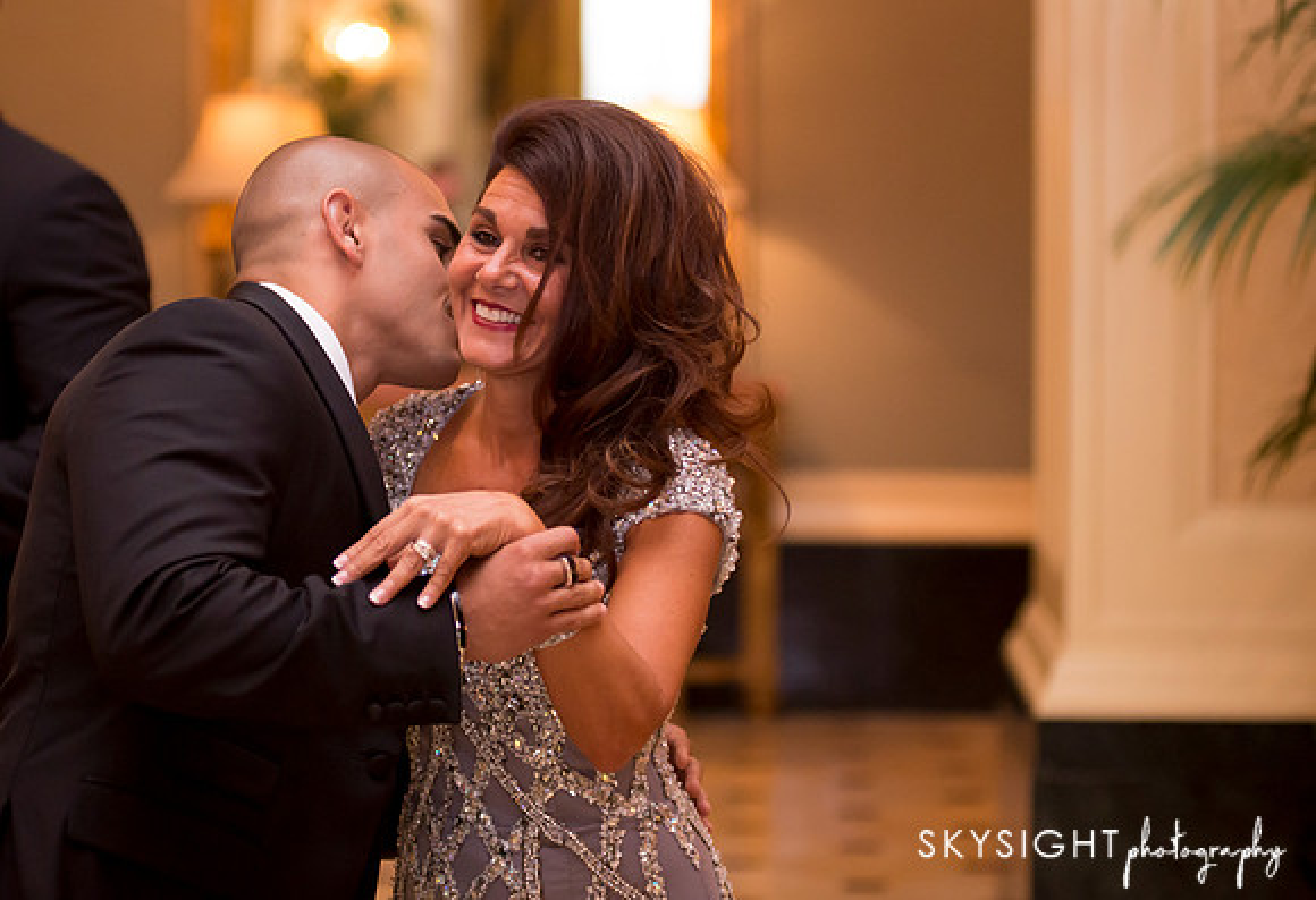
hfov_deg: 20.2
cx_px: 504
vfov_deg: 14.0
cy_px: 402
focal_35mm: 100
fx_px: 3678
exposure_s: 1/200
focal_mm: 80
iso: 3200
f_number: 2.8
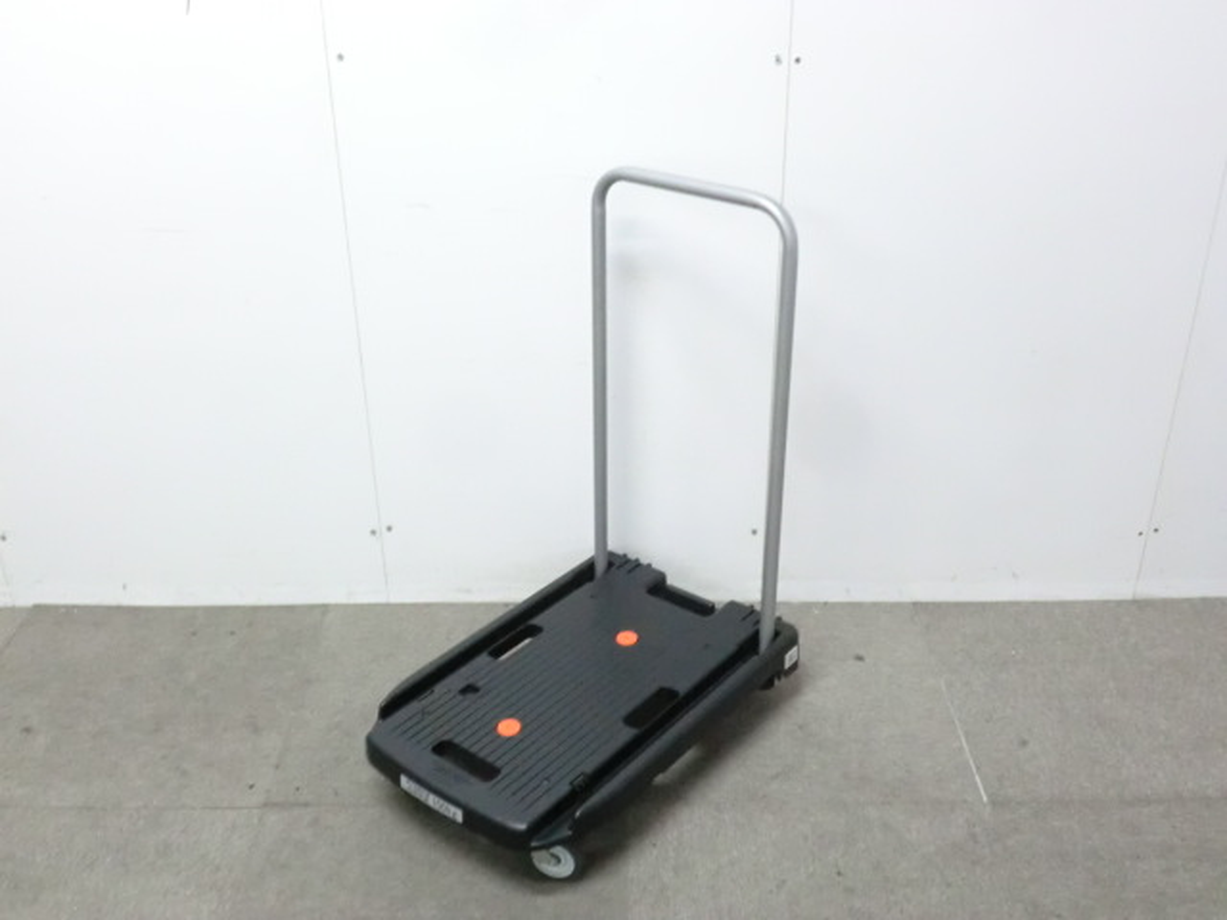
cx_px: 614
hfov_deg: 49.0
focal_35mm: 38
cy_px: 460
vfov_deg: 37.7
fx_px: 1347
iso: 800
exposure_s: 1/30
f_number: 3.9
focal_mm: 6.9
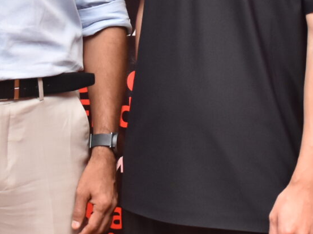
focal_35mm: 147
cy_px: 31
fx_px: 1328
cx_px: 116
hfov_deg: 13.4
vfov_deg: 10.0
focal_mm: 22
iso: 800
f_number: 3.8
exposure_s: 1/100
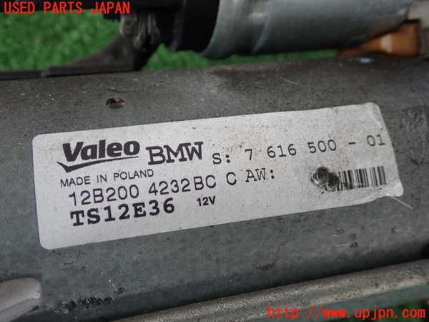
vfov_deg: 37.7
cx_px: 214
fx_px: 471
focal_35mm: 38
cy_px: 161
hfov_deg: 49.0
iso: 200
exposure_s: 1/50
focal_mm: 6.83
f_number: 2.7
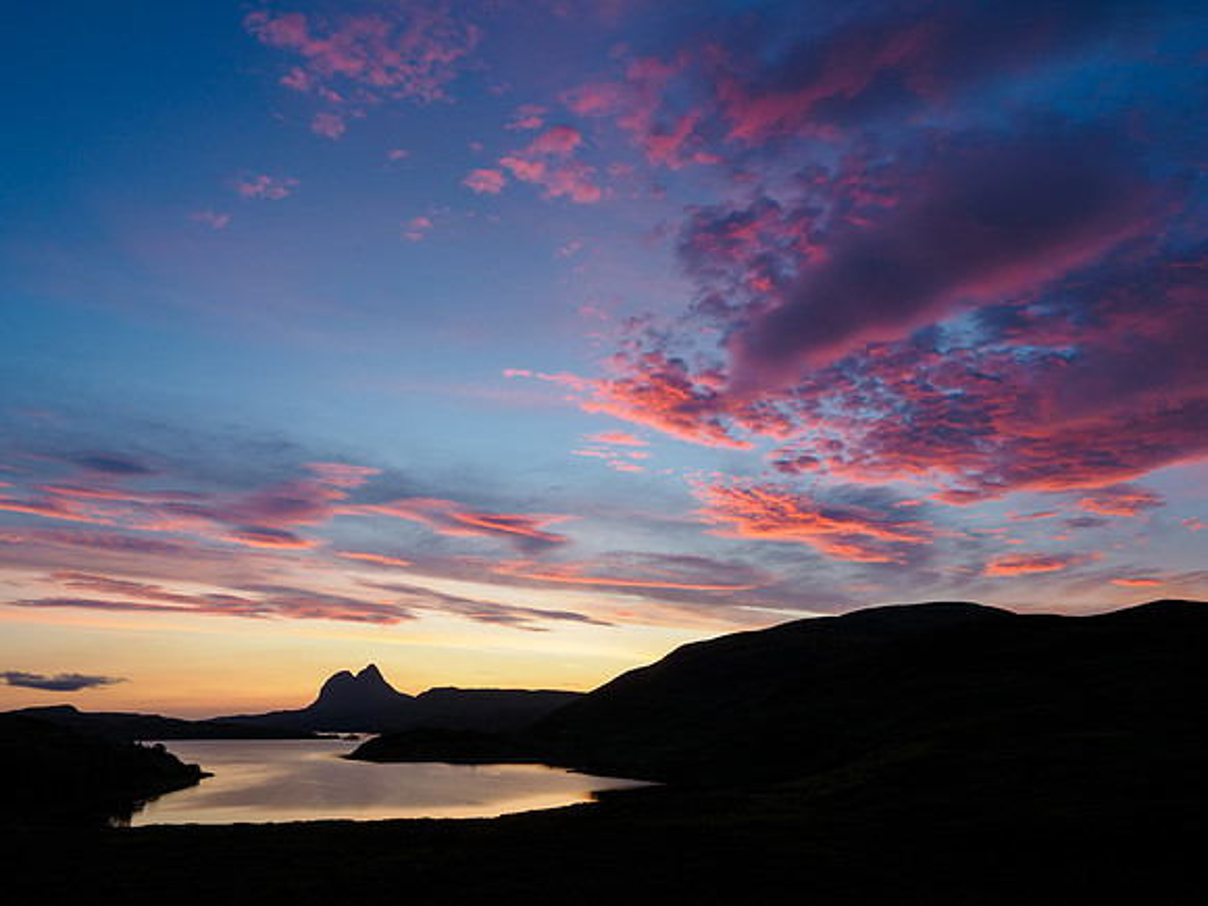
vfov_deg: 56.8
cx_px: 604
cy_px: 453
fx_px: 838
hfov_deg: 71.6
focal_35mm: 24
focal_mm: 12
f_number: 7.1
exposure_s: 1/40
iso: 200
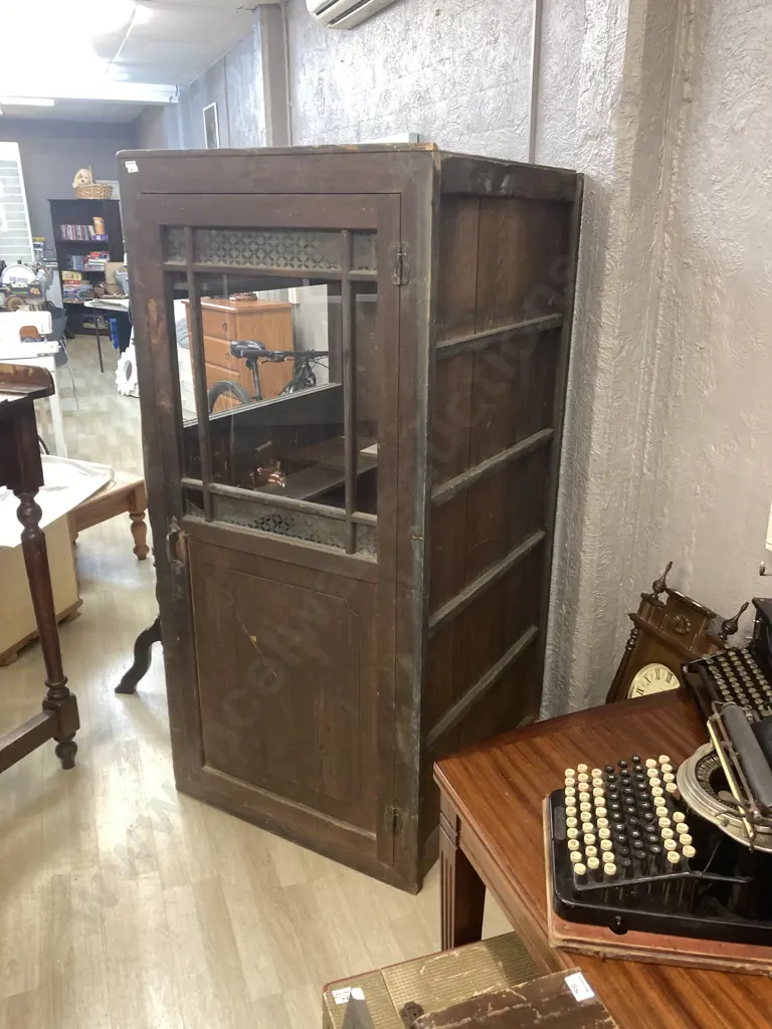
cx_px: 386
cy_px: 514
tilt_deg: -16.7
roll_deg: -0.9
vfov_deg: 63.4
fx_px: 833
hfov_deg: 49.7
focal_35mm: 28
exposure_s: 1/50
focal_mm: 3.99
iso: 160
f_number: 1.8
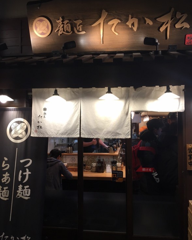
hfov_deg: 47.1
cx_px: 98
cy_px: 125
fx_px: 220
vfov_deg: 57.2
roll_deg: -0.9
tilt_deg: +1.8
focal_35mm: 31
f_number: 2.2
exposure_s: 1/15
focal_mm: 4.15
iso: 25
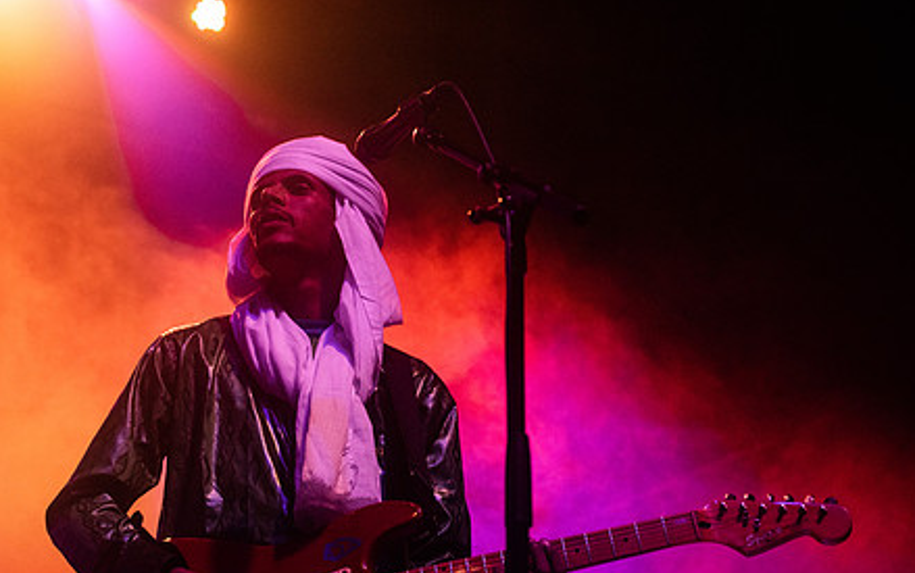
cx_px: 465
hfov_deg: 29.4
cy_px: 347
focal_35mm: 70
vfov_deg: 18.6
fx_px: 1747
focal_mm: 52
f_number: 3.2
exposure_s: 1/250
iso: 2500
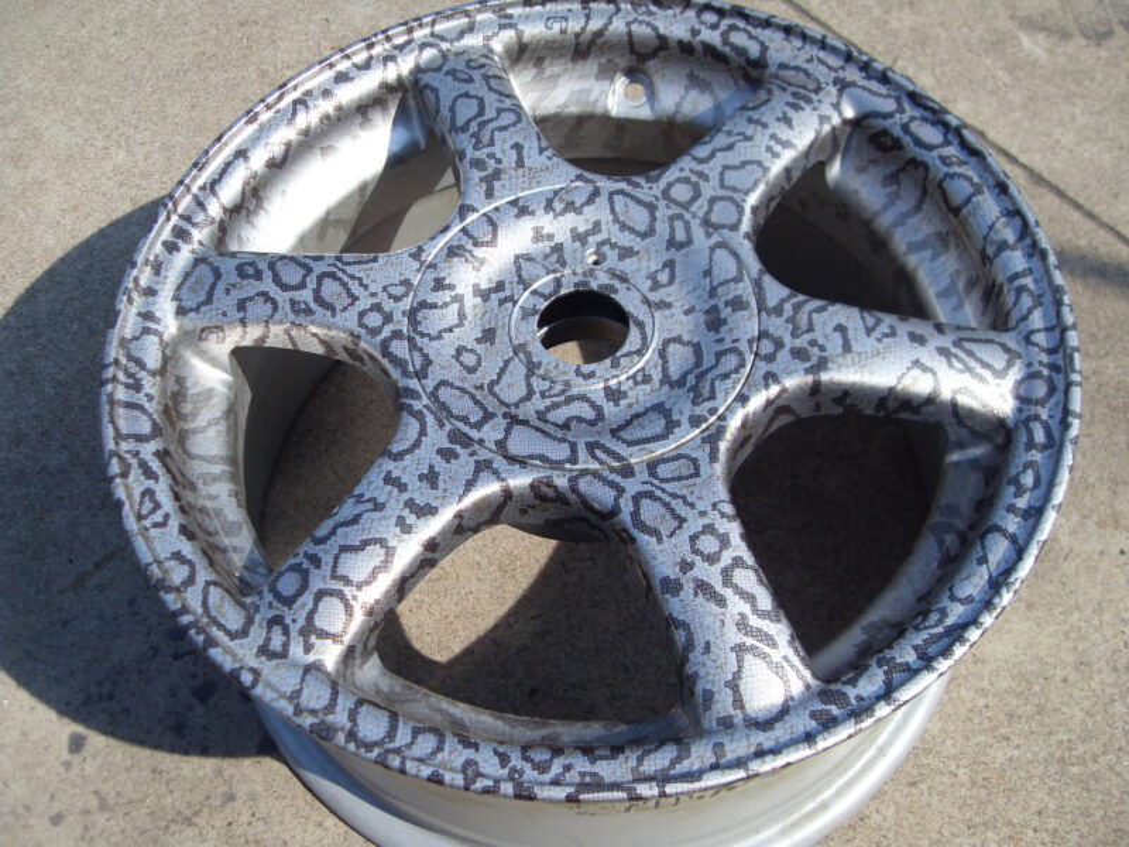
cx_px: 564
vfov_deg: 40.7
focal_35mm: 35
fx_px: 1142
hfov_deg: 52.6
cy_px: 424
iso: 80
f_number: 7
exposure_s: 1/250
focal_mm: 6.3
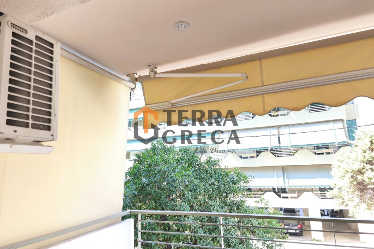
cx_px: 187
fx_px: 249
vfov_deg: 53.1
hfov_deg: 73.8
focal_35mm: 24
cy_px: 131
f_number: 1.7
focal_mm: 5.35
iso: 80
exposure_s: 1/100
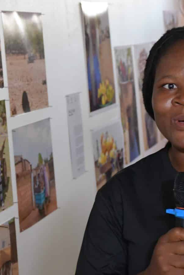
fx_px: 1104
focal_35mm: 144
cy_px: 165
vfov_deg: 14.2
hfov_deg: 9.5
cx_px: 68
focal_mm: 42
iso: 3200
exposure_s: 1/100
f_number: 4.5
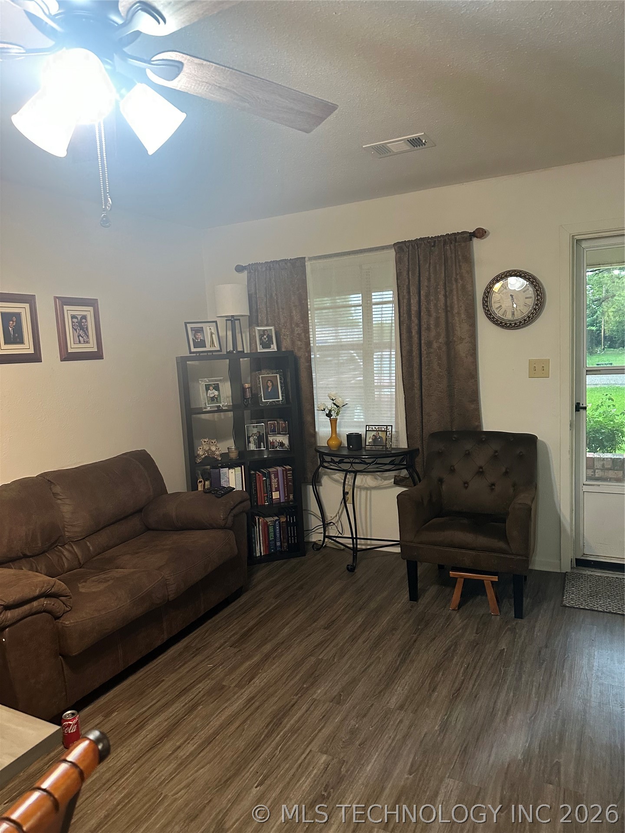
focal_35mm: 24
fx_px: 578
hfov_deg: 56.8
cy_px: 416
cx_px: 312
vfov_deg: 71.6
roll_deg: +2.7
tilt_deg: -4.0
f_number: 1.78
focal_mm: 6.86
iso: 400
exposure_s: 1/60
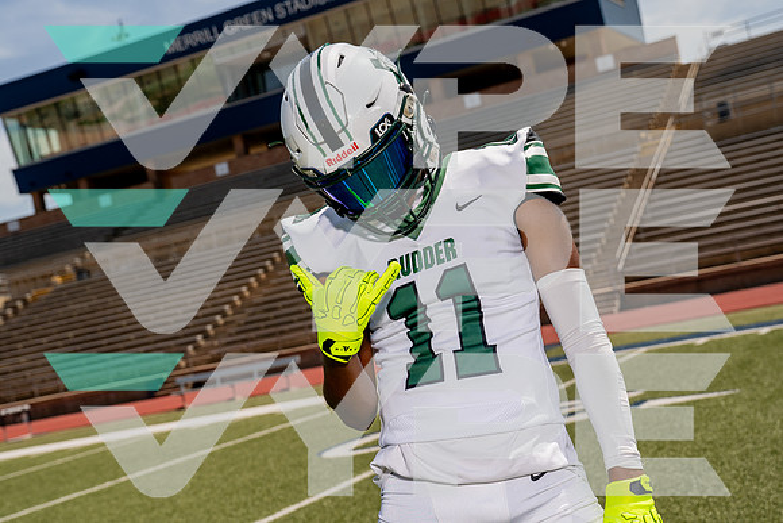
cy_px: 257
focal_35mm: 56
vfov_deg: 24.0
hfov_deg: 35.4
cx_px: 385
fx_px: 1228
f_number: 5
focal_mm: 47
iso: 100
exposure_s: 1/1600
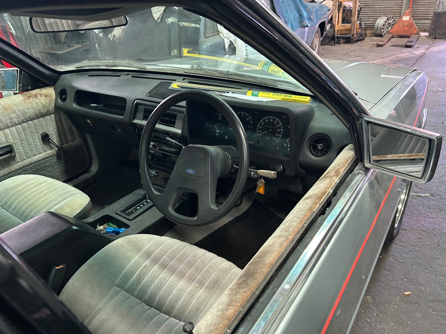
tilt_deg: -28.8
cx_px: 223
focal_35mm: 26
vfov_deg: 53.1
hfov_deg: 67.3
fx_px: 335
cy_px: 167
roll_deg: +4.9
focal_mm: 5.7
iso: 250
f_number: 1.5
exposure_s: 1/60
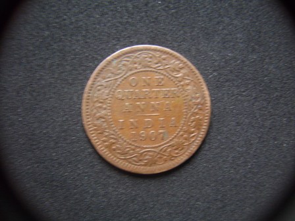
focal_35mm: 34
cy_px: 110
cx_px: 148
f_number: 2.9
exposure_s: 1/8
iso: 160
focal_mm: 5.7
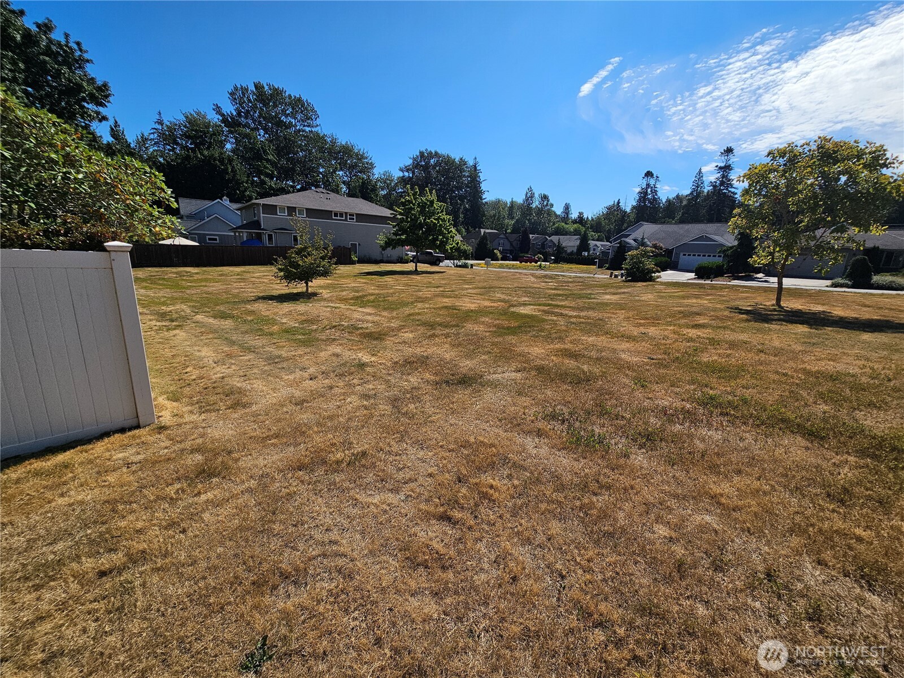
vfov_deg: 89.9
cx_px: 452
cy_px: 339
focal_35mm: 13
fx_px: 339
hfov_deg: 106.2
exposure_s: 1/3246
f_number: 2.2
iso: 50
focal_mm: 2.2
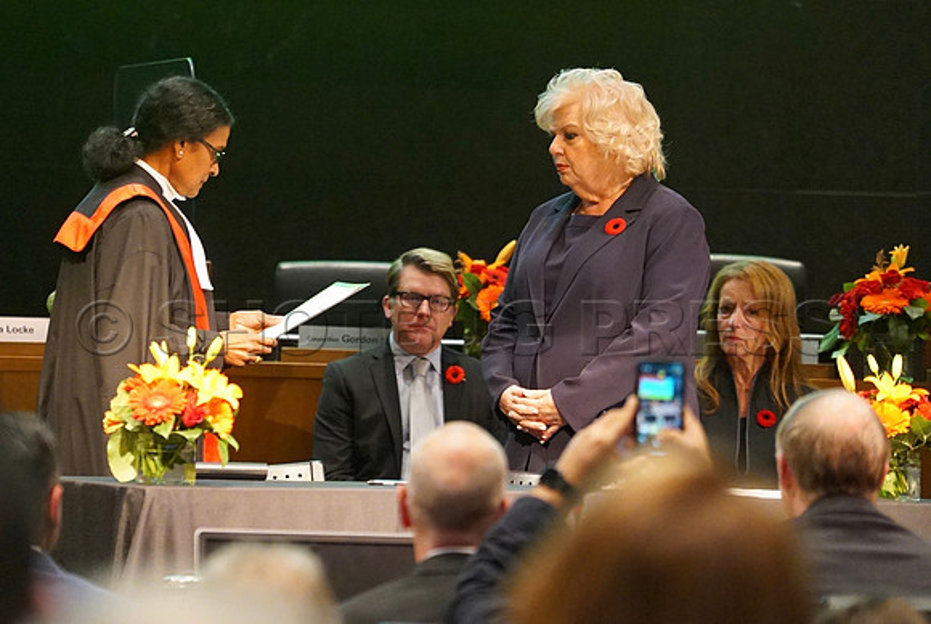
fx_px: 5181
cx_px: 466
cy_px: 312
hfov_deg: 10.3
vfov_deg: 6.9
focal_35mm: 200
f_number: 4
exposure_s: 1/200
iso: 12800
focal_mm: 200
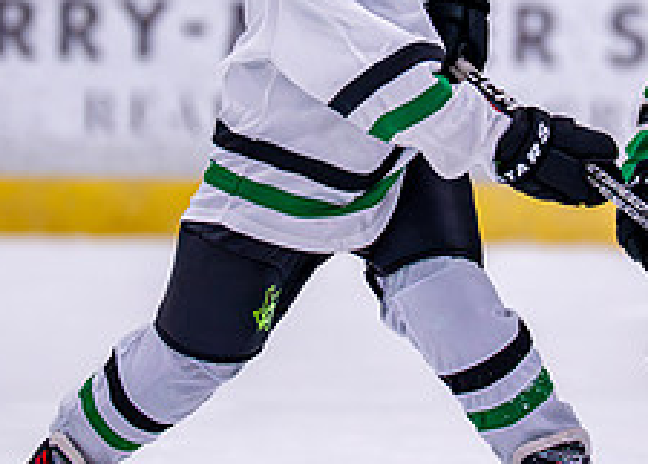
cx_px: 384
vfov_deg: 2.1
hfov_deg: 3.0
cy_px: 73
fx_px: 12540
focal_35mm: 681
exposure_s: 1/1250
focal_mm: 200
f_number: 2.8
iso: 2500
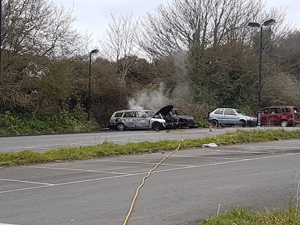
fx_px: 269
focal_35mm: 31
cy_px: 121
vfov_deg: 45.4
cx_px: 160
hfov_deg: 58.3
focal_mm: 4.2
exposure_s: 1/295
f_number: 1.7
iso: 40
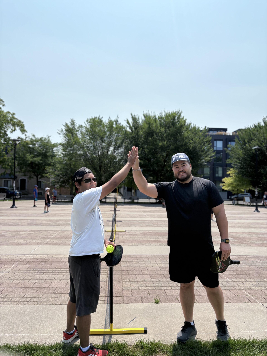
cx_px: 134
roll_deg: -1.2
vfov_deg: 67.3
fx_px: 267
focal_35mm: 26
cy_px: 178
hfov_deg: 53.1
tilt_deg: +2.8
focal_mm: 5.96
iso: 50
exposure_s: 1/6329
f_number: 1.6
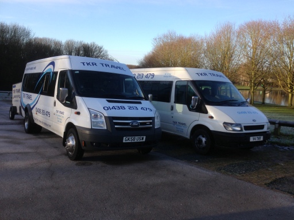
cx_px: 147
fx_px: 280
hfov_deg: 55.4
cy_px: 110
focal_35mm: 33
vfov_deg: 42.9
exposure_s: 1/467
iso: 50
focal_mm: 4.13
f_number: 2.4
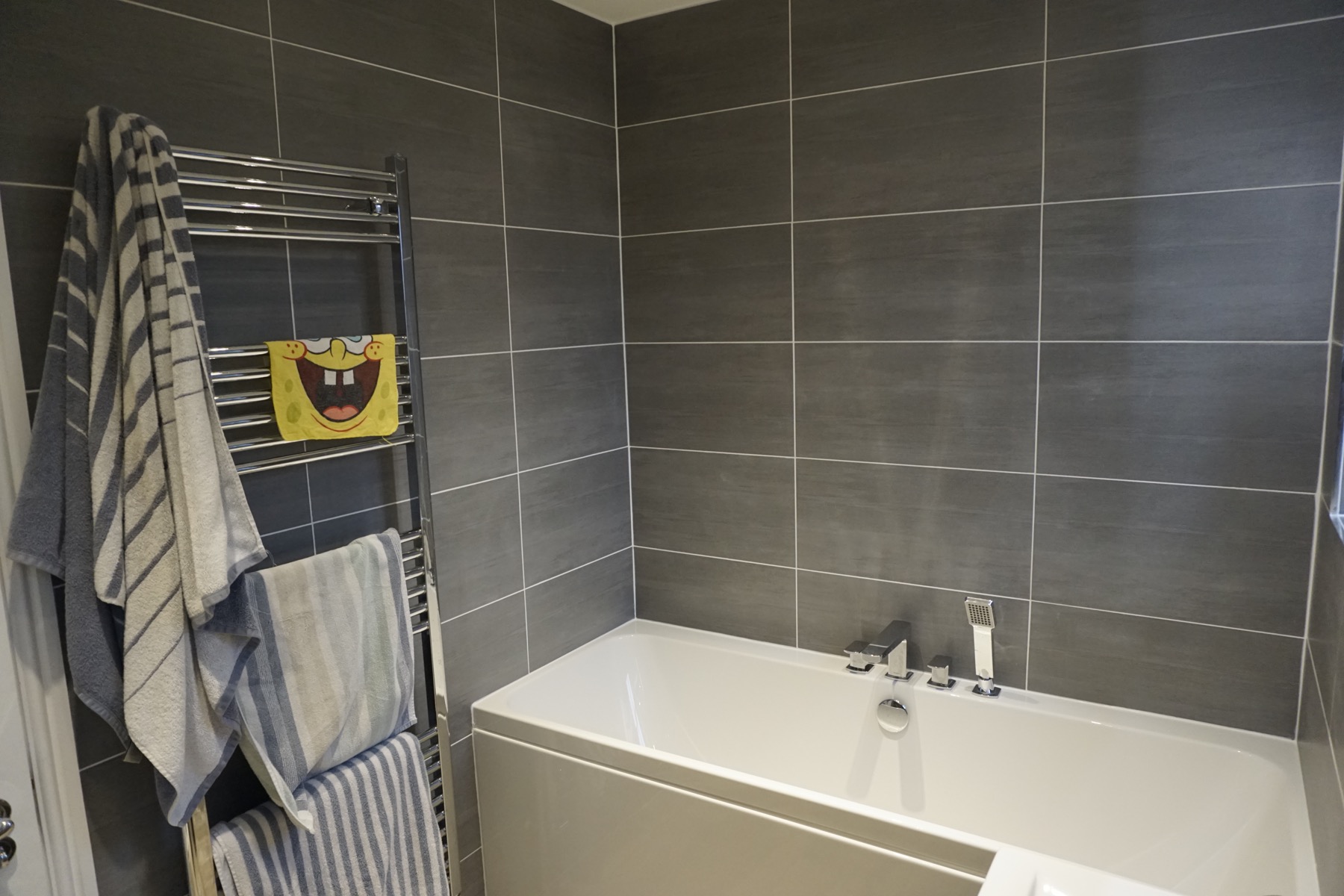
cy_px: 448
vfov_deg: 53.1
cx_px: 672
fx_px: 896
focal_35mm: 24
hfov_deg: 73.7
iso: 1600
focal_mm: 16
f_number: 4
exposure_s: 1/160
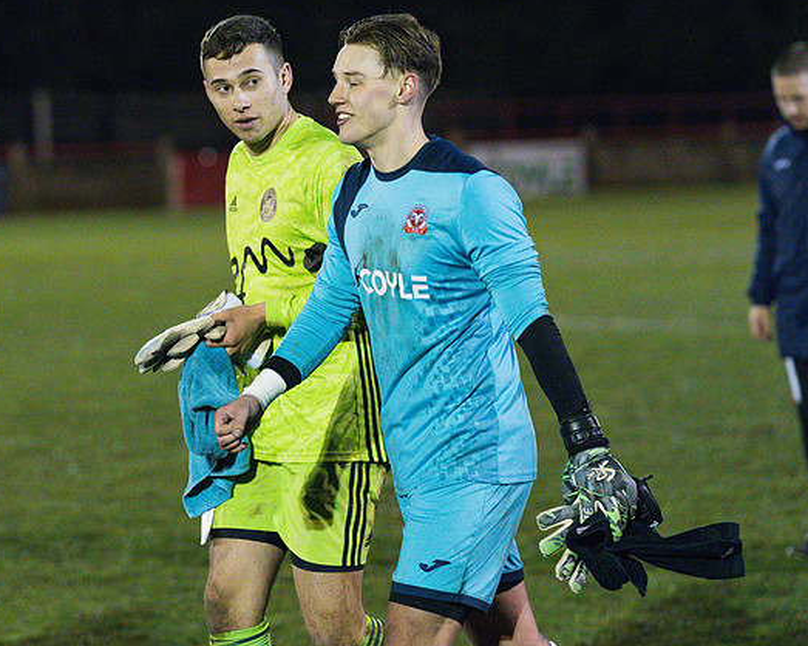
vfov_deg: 8.0
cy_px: 253
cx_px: 286
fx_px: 4638
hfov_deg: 10.0
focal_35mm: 194
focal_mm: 135
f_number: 2.8
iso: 6400
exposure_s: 1/1000
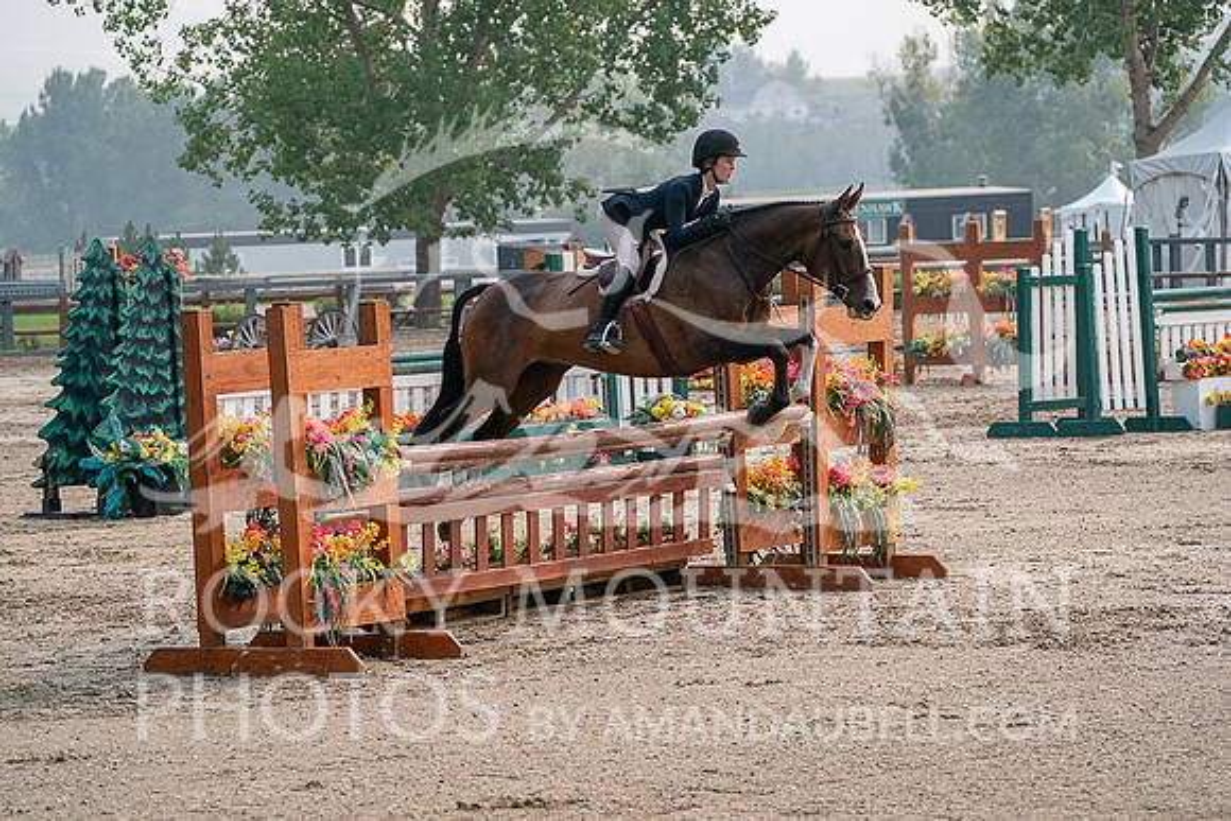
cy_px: 410
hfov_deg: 13.3
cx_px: 616
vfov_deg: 8.9
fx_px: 5267
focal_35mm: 154
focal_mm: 154
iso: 500
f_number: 5.6
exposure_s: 1/1000
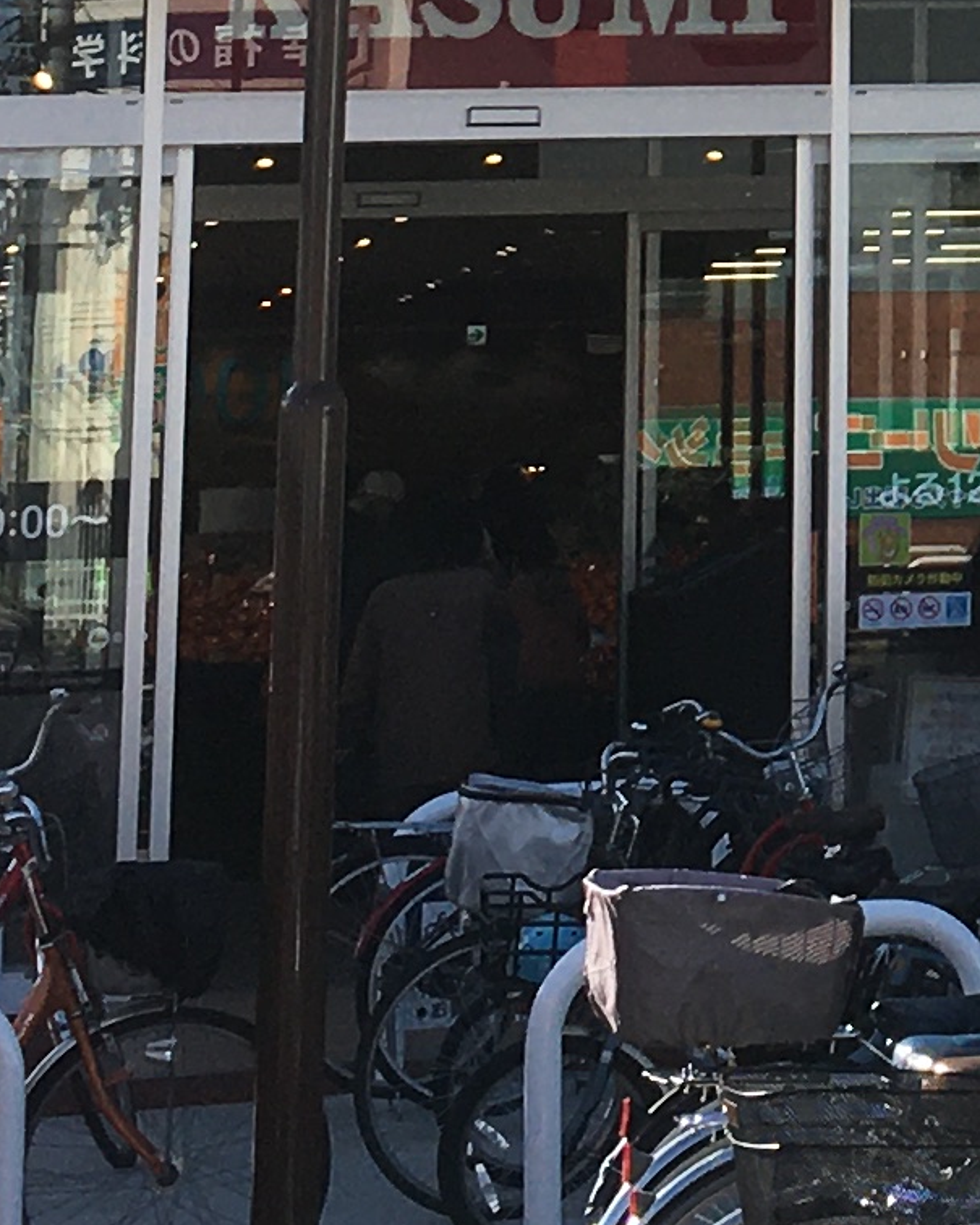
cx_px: 1761
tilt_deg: +7.0
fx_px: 5473
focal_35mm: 151
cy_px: -672
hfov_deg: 9.7
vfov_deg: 12.1
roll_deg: +1.2
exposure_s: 1/1040
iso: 25
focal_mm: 4.15
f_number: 2.2
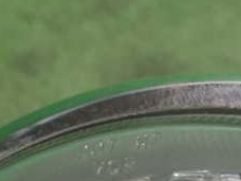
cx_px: 150
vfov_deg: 17.9
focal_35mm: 79
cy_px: 210
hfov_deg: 24.6
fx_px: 550
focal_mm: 5.4
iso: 800
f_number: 2.3
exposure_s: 1/80
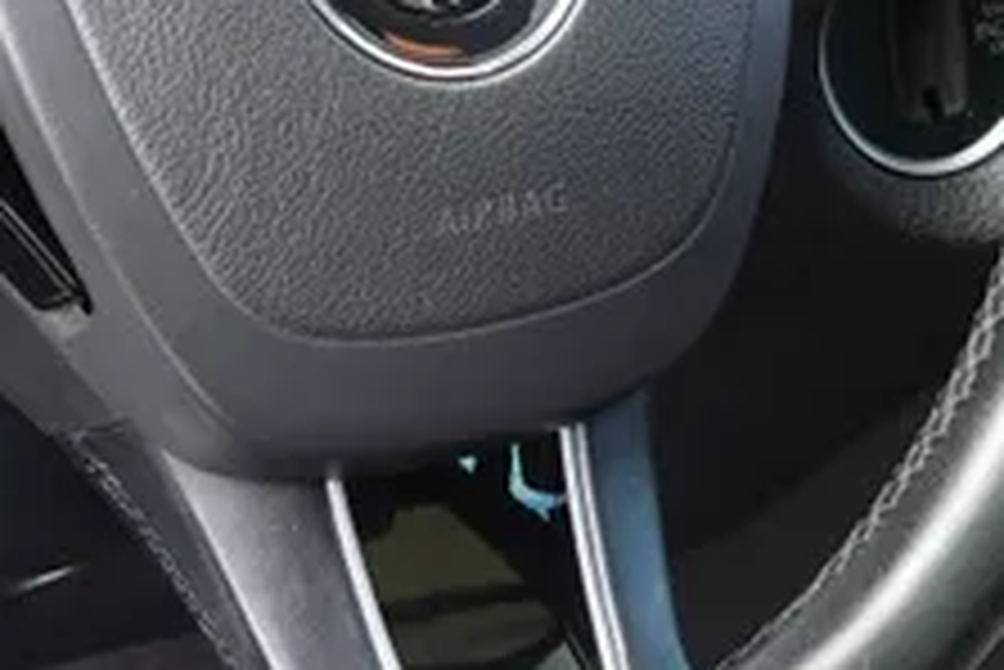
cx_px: 520
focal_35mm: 169
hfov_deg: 12.2
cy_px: 157
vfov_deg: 8.1
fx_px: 4716
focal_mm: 11.26
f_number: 2.8
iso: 100
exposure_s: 1/40
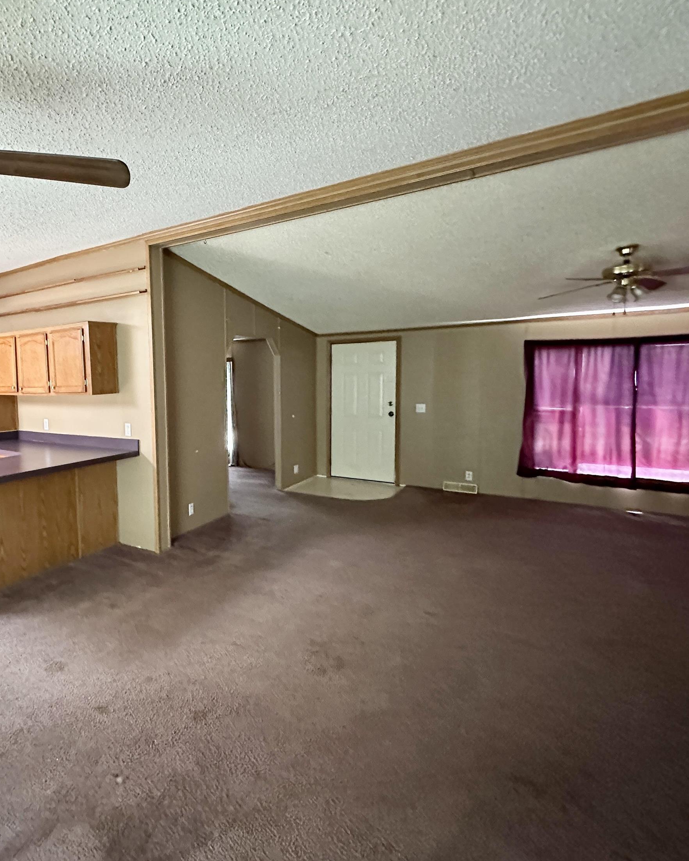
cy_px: 416
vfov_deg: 83.2
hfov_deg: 67.2
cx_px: 187
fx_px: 484
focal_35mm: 19
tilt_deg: -4.9
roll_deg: +1.1
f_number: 2.2
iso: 1250
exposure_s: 1/45
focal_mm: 2.22
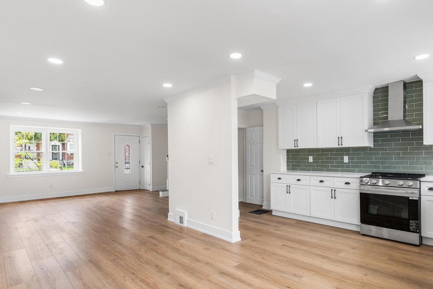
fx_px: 241
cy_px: 152
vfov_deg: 61.9
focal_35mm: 20
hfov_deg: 83.8
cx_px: 235
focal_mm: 16
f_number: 9
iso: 1250
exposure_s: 1/13
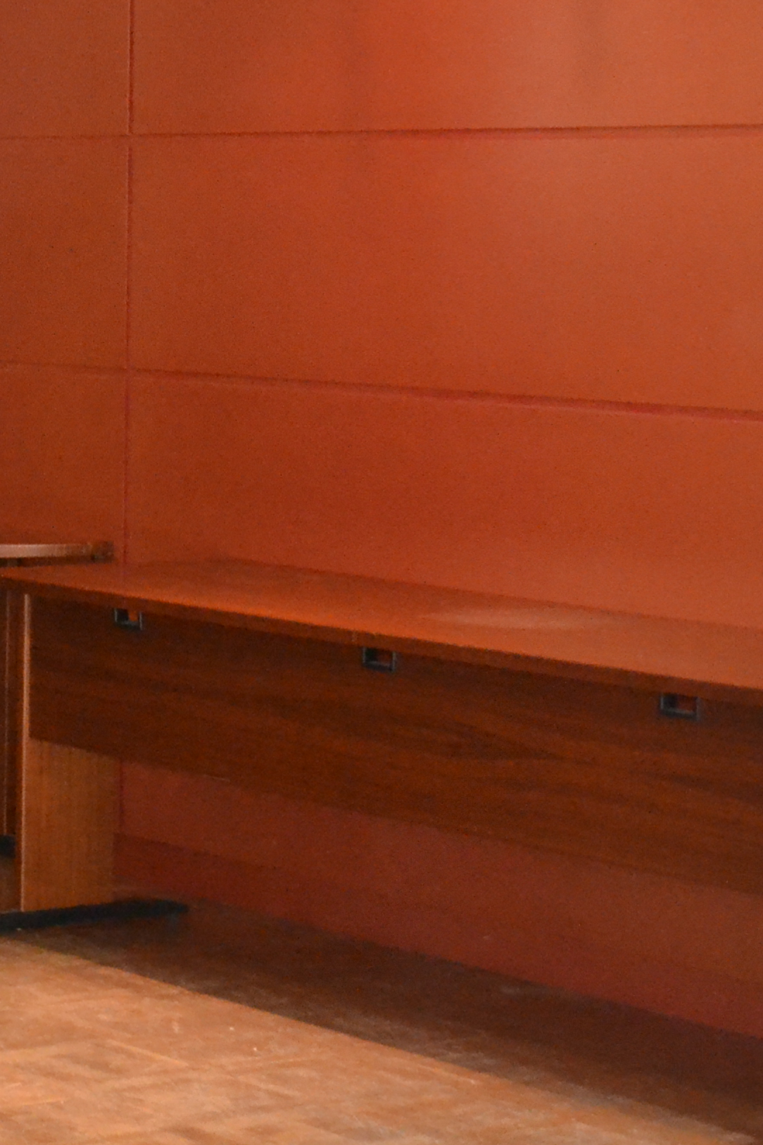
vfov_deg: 17.1
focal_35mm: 119
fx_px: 3783
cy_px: 282
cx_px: -467
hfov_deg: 11.0
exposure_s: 1/60
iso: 2800
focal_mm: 28
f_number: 4.5
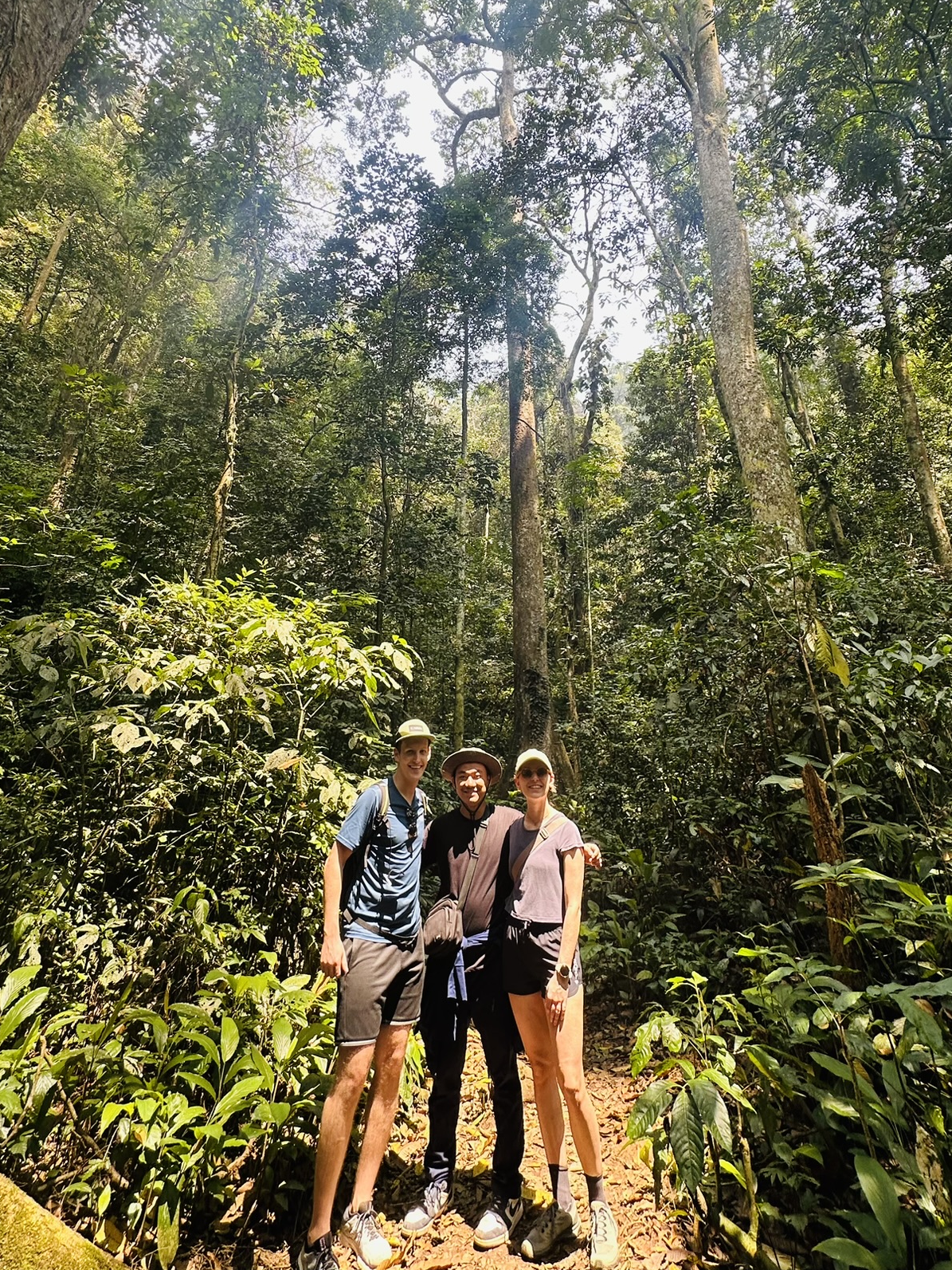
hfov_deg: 71.6
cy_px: 455
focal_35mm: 18
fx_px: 660
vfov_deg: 85.6
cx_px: 486
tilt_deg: +30.2
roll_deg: -1.2
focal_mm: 2.22
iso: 40
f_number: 2.2
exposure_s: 1/120
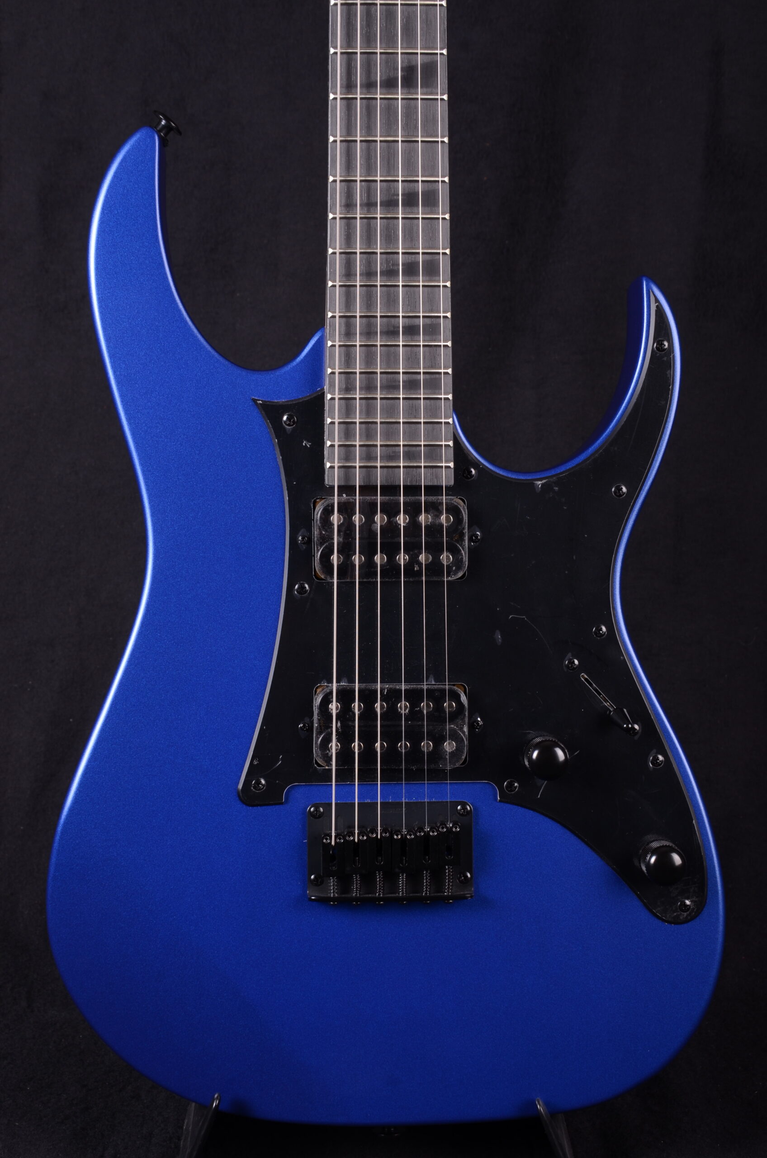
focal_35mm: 68
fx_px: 2166
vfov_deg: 29.9
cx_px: 384
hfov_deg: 20.1
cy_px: 579
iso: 200
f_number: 11
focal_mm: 45
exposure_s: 1/200
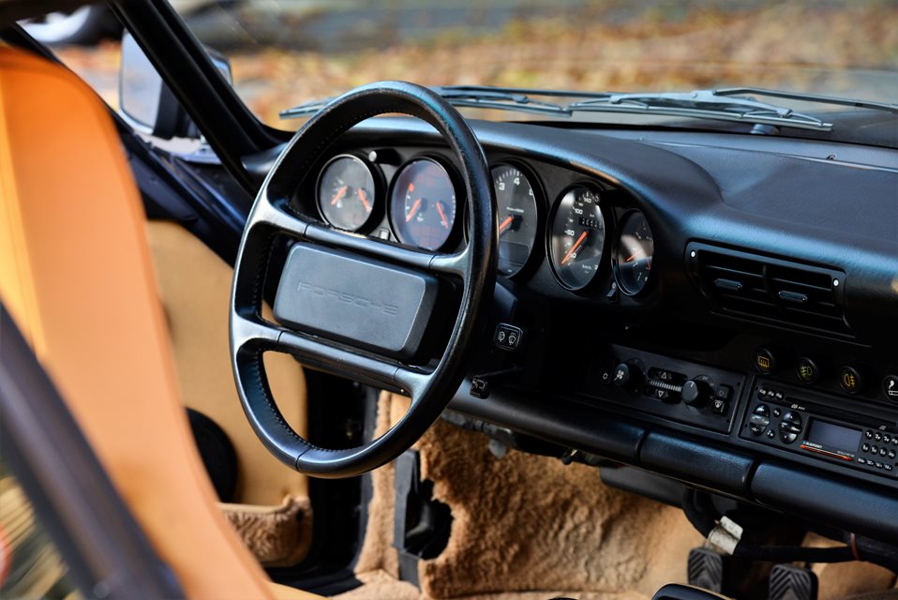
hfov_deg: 17.1
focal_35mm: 120
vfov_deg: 11.4
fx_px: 2995
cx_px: 449
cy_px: 300
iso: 500
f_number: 5.6
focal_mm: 120
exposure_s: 1/100
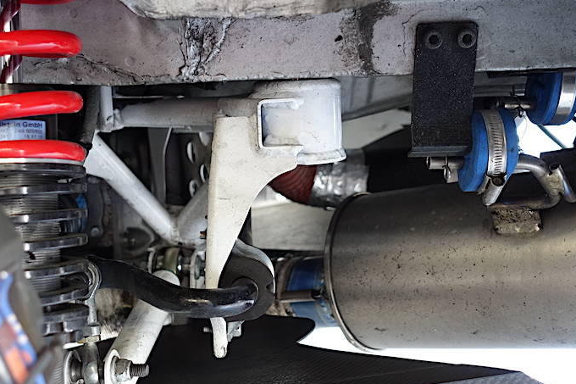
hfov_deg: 40.0
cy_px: 194
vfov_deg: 27.5
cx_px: 207
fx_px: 784
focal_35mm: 49
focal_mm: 13.53
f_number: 2.8
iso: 500
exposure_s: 1/40
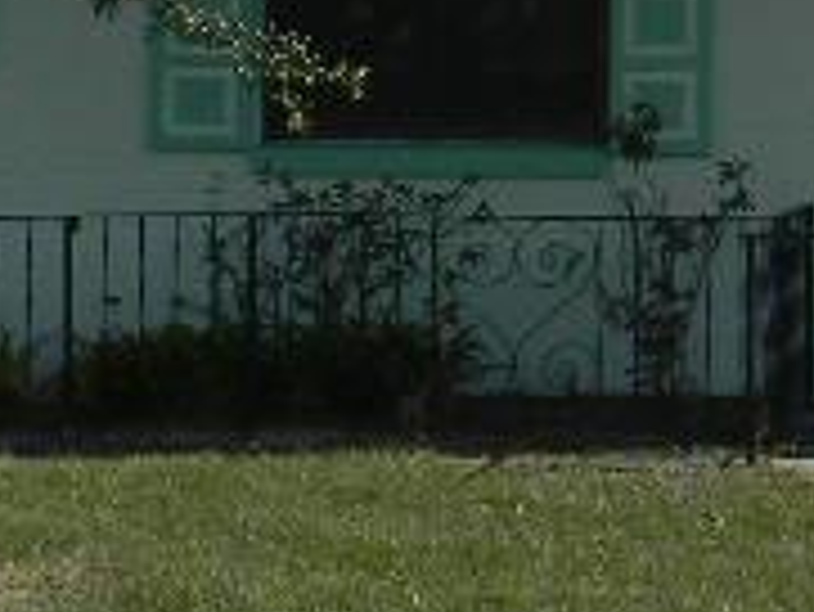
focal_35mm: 158
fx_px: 3718
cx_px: 1201
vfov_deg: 9.2
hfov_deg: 12.0
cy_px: -180
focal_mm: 5
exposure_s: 1/407
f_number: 7
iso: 100
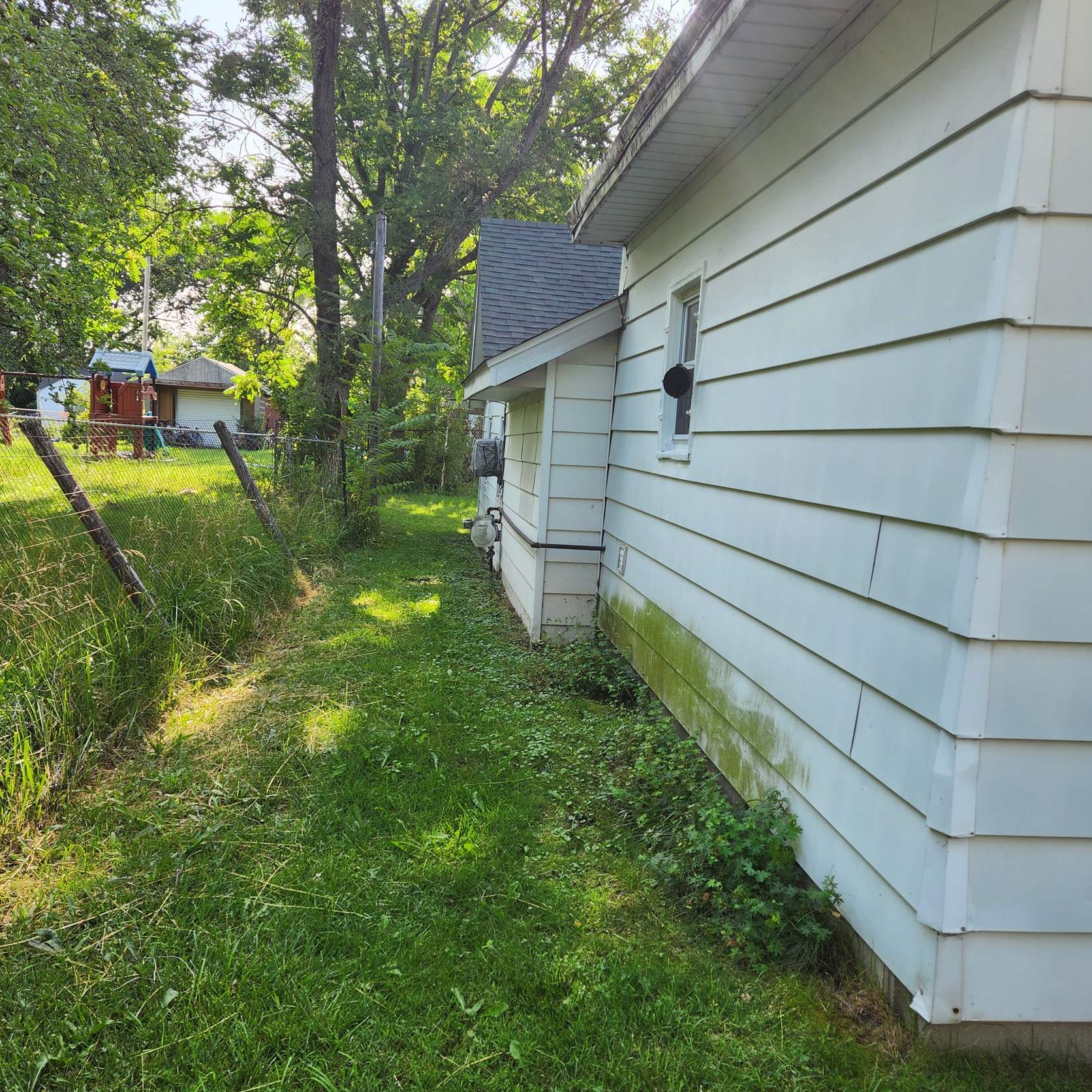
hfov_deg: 57.3
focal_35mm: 28
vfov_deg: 57.3
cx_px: 535
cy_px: 578
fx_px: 999
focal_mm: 5.4
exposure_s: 1/265
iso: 20
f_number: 1.8
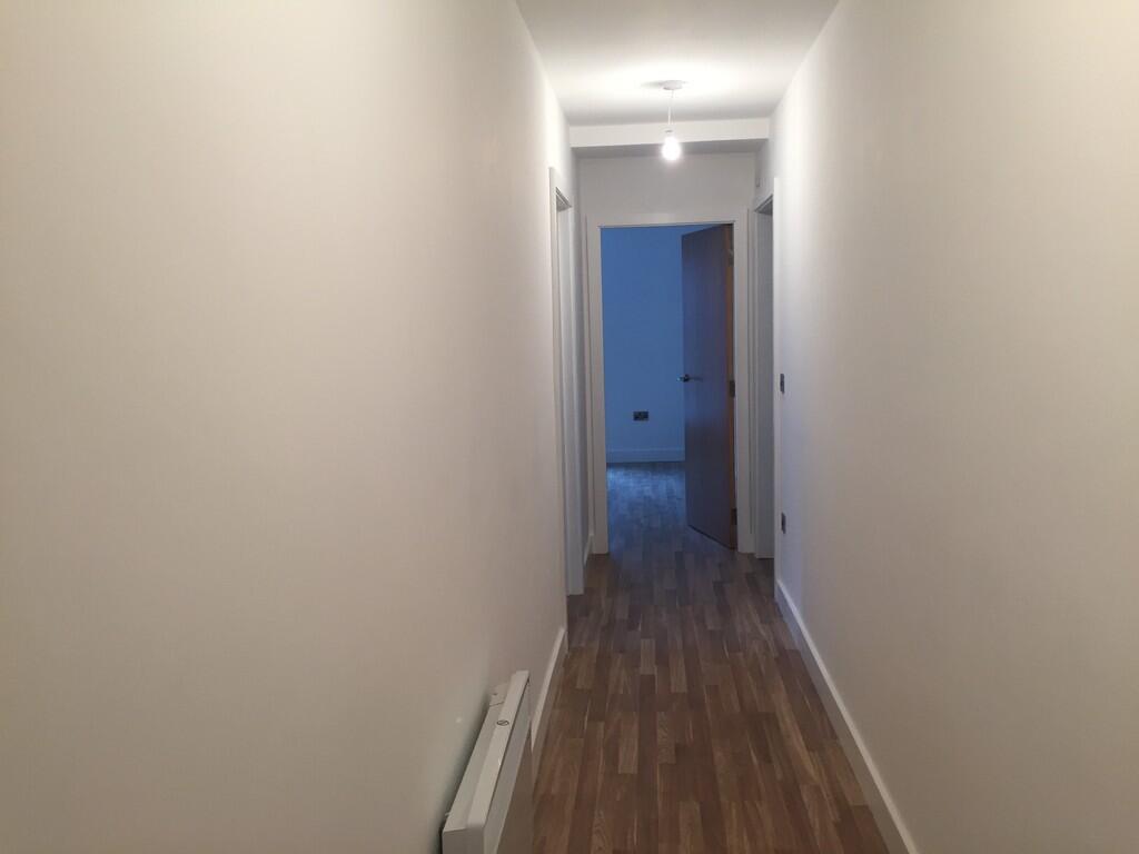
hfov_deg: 61.7
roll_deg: +1.6
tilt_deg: -5.4
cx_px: 570
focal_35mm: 29
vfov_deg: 48.2
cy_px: 427
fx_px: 954
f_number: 2.2
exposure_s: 1/33
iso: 40
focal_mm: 4.15
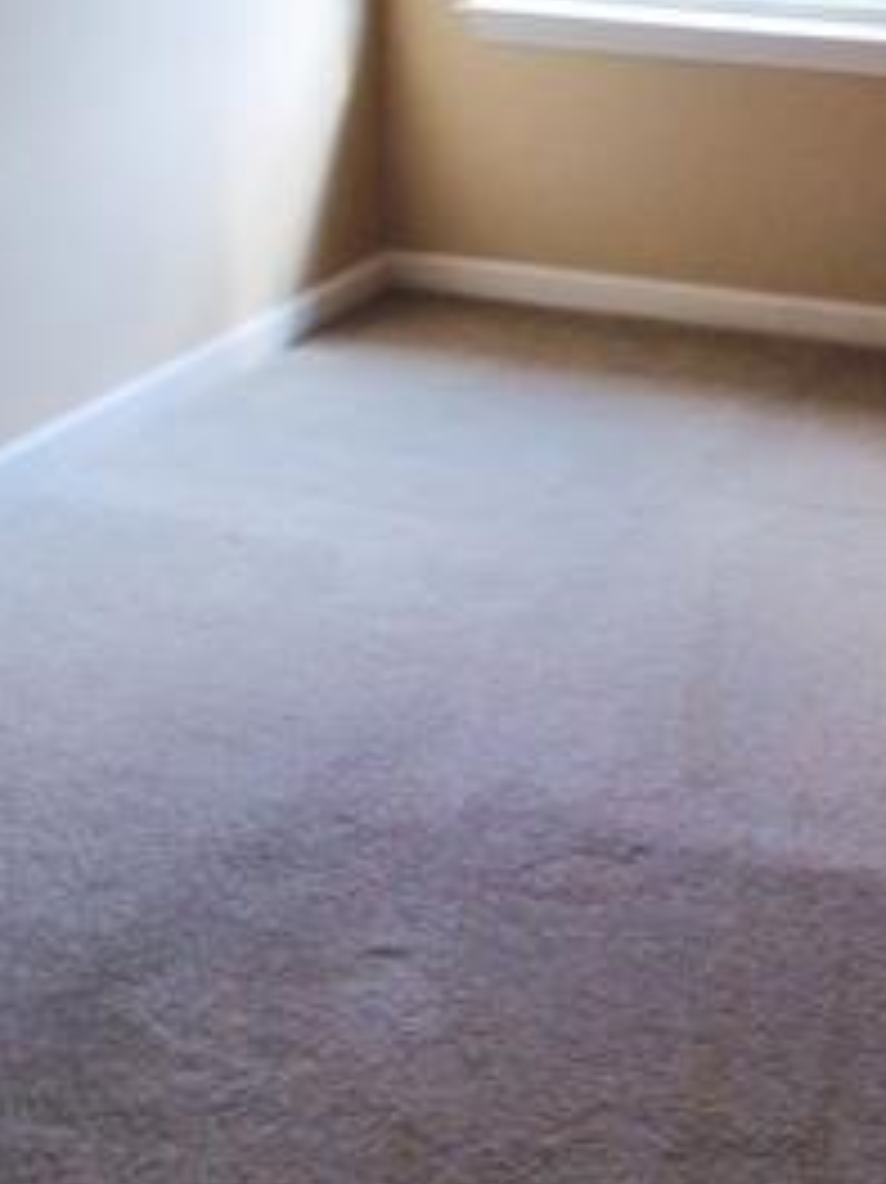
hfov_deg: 20.0
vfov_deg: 24.5
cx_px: 679
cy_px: -180
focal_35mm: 73
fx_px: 2493
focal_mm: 4.12
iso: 64
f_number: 2.2
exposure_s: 1/120
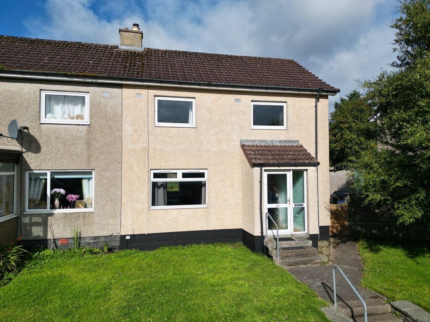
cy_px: 161
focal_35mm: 24
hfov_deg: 71.6
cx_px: 215
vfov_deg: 56.8
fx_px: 298
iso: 150
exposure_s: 1/5000
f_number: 1.7
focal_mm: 6.72
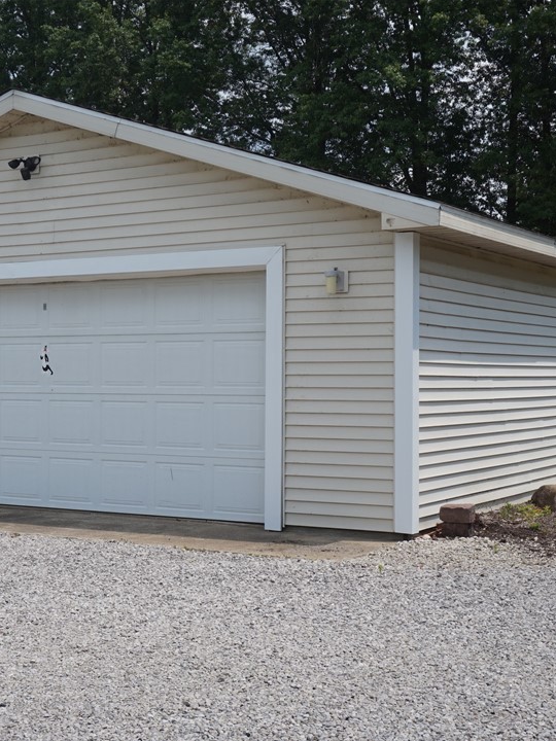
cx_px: 148
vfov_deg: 32.8
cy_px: 371
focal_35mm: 59
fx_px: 1258
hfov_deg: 24.7
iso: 100
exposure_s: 1/250
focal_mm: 27
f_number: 9
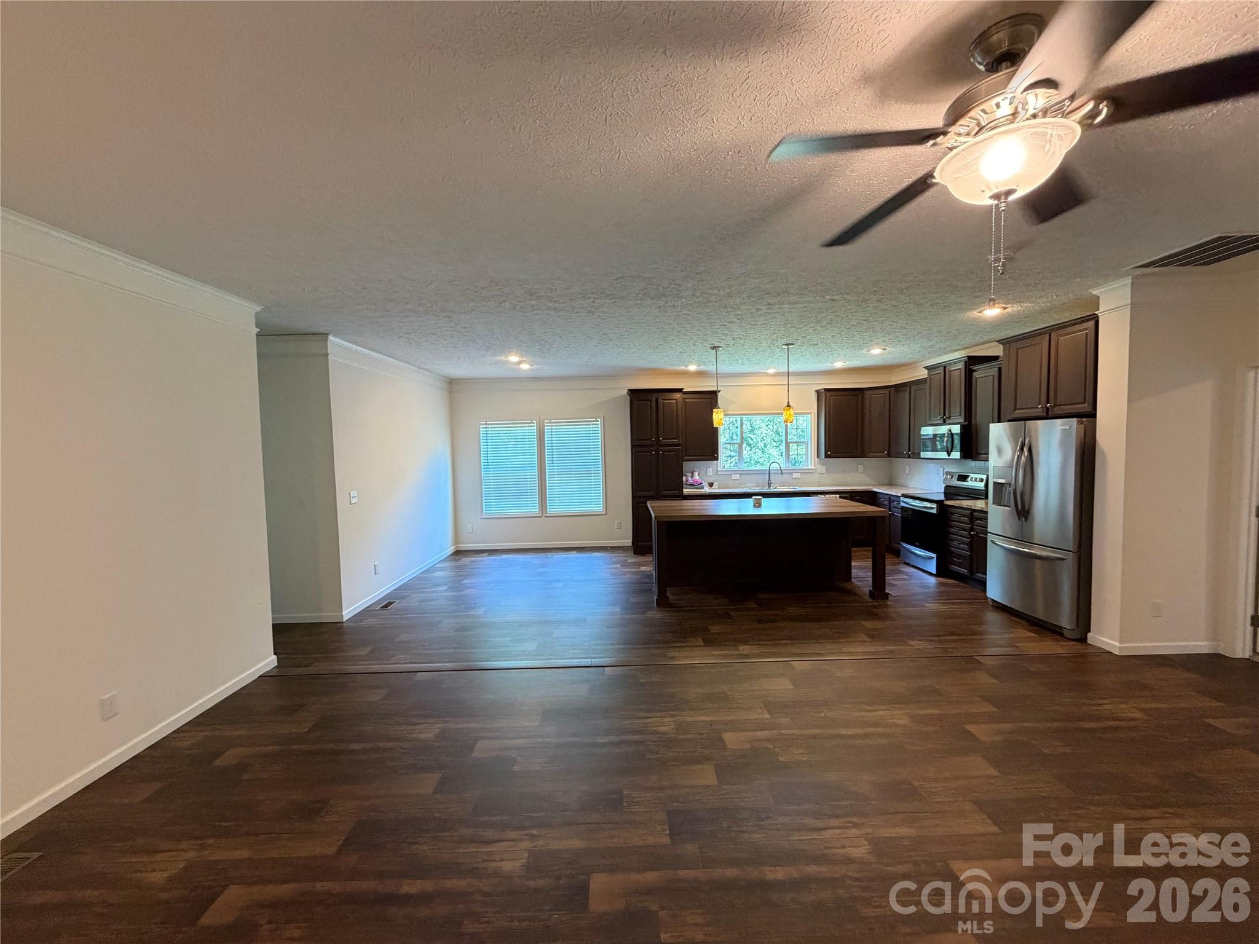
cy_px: 472
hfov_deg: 102.1
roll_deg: +1.4
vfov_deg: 85.7
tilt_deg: -3.8
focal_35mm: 14
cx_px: 630
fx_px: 509
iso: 400
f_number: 2.2
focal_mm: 2.22
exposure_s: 1/60
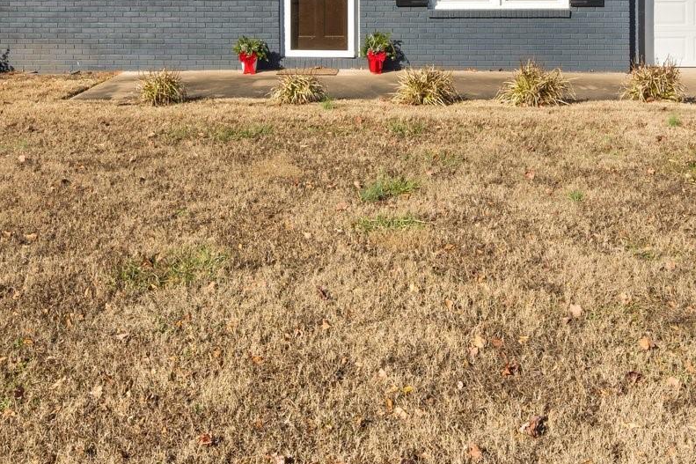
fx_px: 850
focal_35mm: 44
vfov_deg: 26.3
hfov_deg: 44.5
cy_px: -127
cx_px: 365
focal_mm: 17
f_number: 16
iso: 100
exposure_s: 1/15
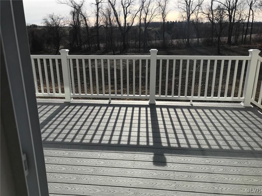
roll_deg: +1.3
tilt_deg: -15.2
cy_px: 98
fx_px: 212
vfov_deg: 49.7
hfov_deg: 63.4
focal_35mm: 28
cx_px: 131
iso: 20
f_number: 1.8
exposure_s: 1/3195
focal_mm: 3.99
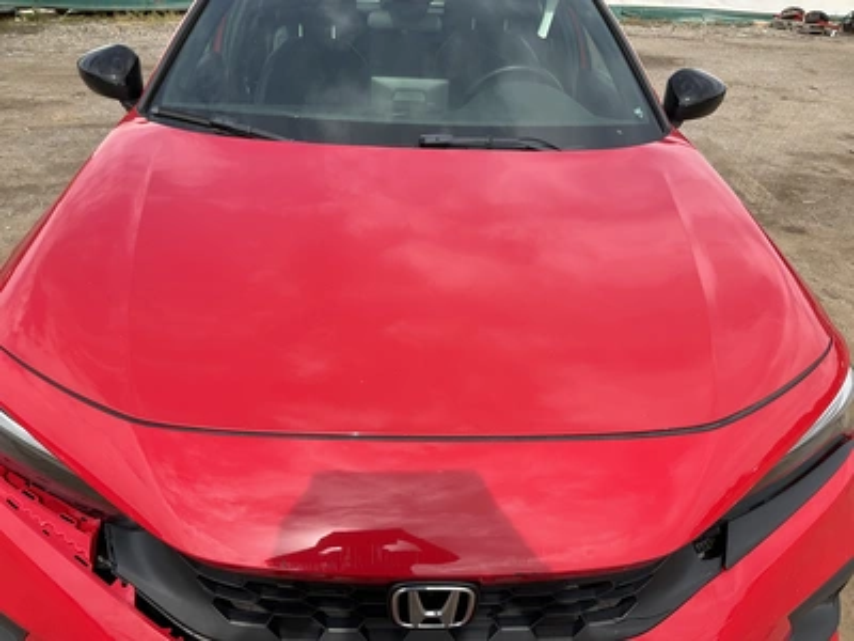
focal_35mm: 29
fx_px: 715
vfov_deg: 48.2
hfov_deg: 61.7
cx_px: 427
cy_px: 320
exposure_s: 1/962
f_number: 1.8
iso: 25
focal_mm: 3
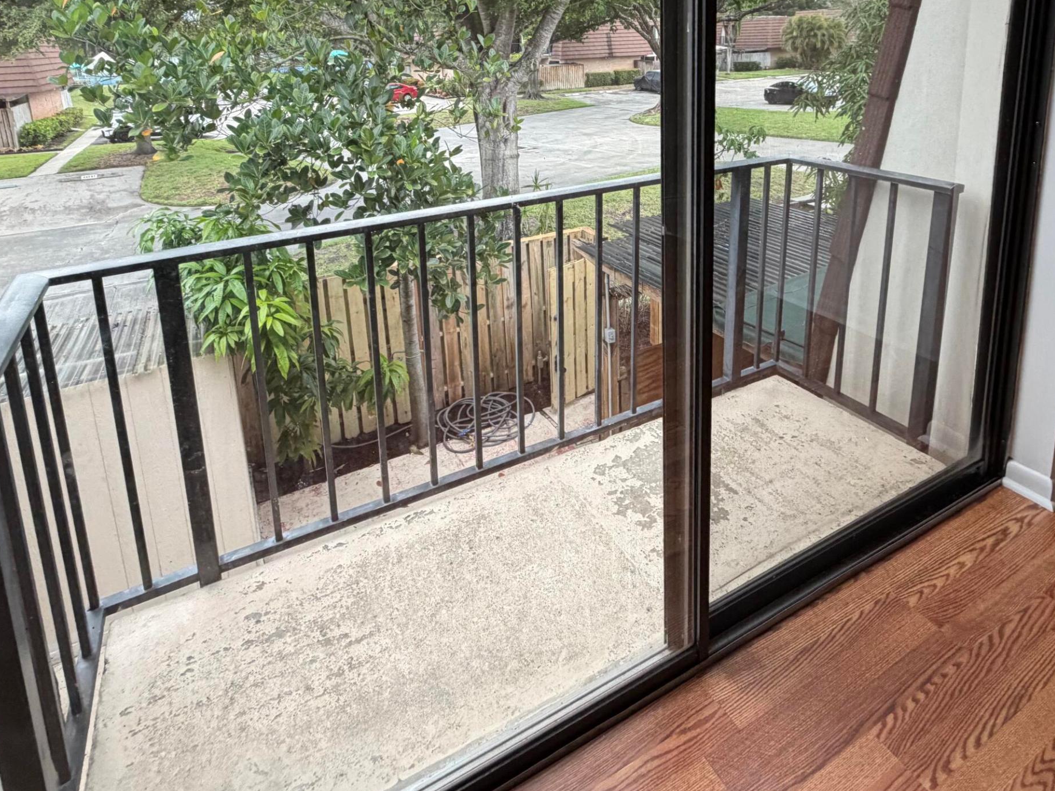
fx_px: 671
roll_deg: +0.9
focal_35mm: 22
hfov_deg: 76.2
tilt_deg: -11.9
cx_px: 574
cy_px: 177
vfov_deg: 57.3
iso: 250
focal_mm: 2.22
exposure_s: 1/121
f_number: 2.2
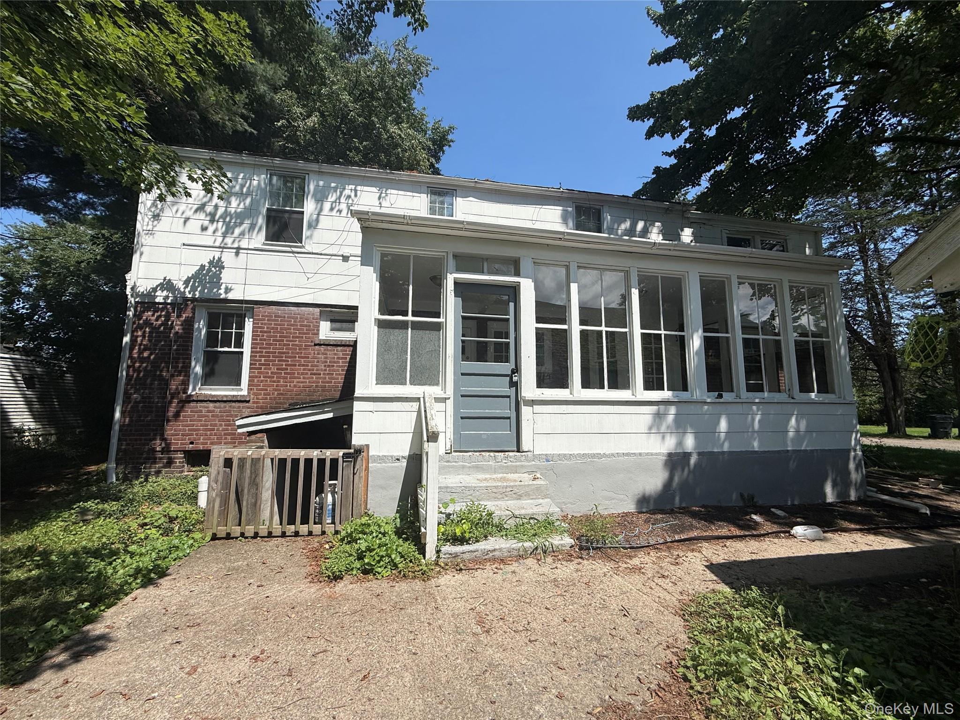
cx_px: 480
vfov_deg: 85.7
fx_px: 388
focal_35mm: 14
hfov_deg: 102.1
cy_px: 360
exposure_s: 1/3460
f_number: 2.2
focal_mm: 2.22
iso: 50
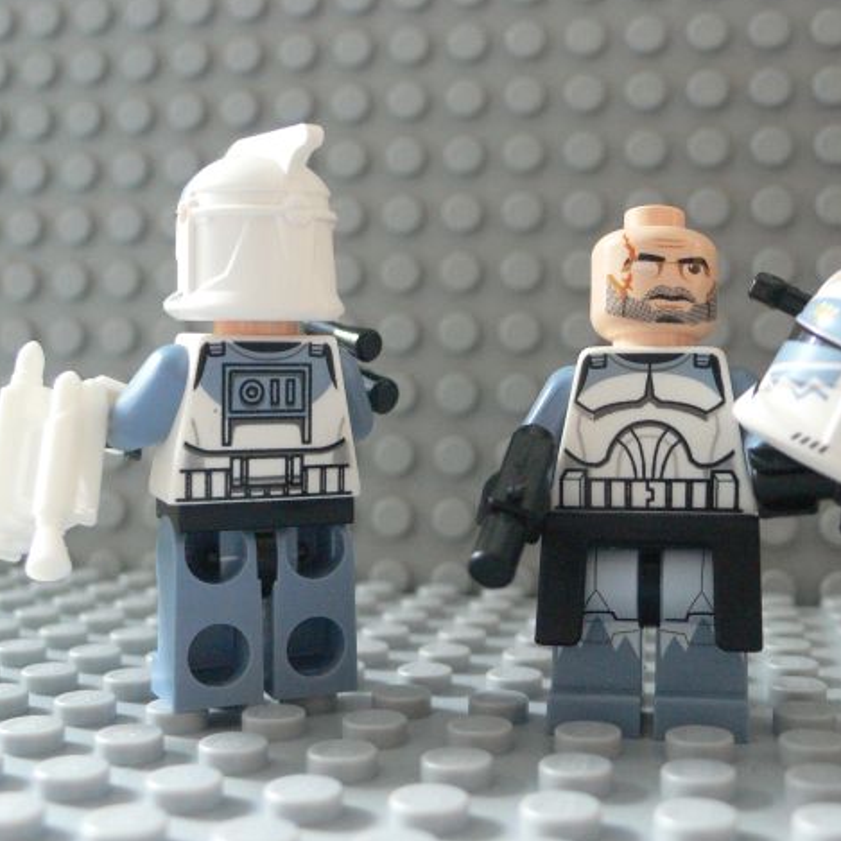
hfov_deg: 40.8
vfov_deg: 40.9
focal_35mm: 41
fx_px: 1127
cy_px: 418
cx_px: 500
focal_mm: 6.3
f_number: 2.8
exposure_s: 1/13
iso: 200
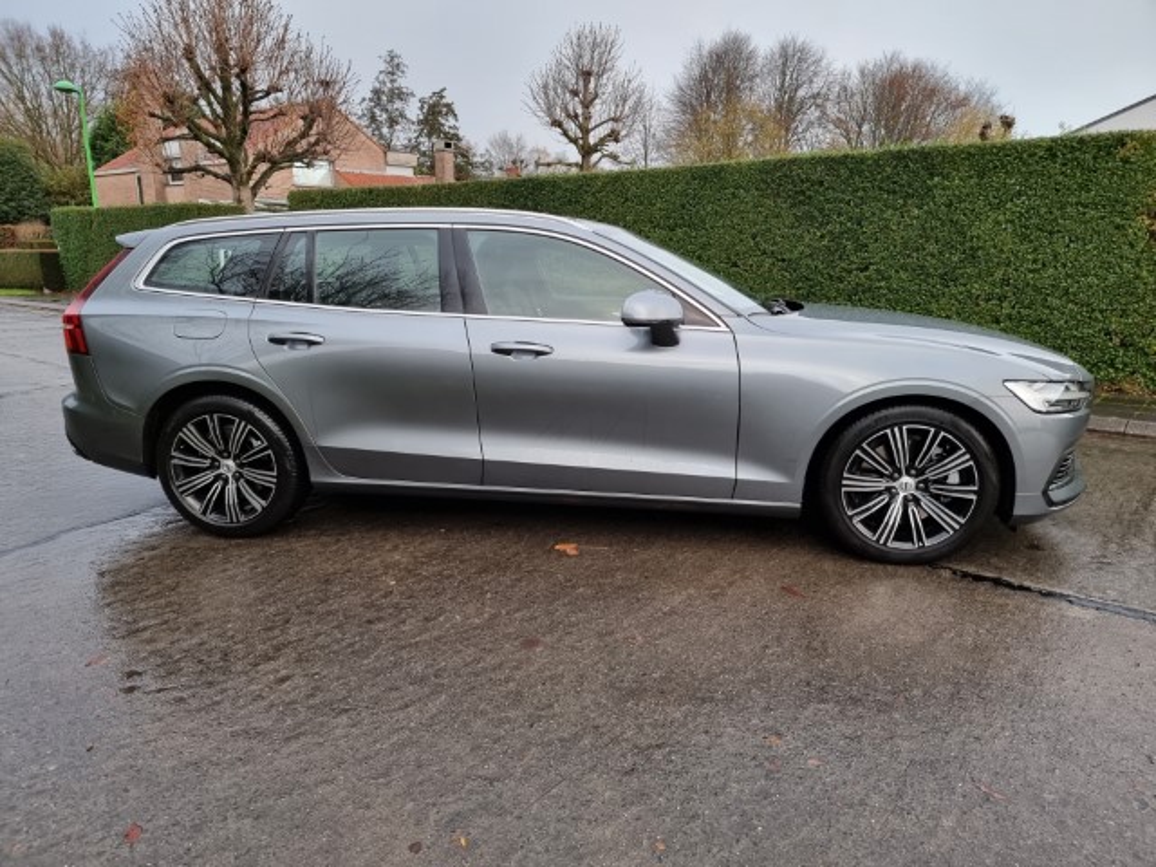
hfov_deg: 71.6
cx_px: 578
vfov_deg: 56.8
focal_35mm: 24
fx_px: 801
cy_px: 434
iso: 125
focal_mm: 6.7
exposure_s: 1/100
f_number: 1.8
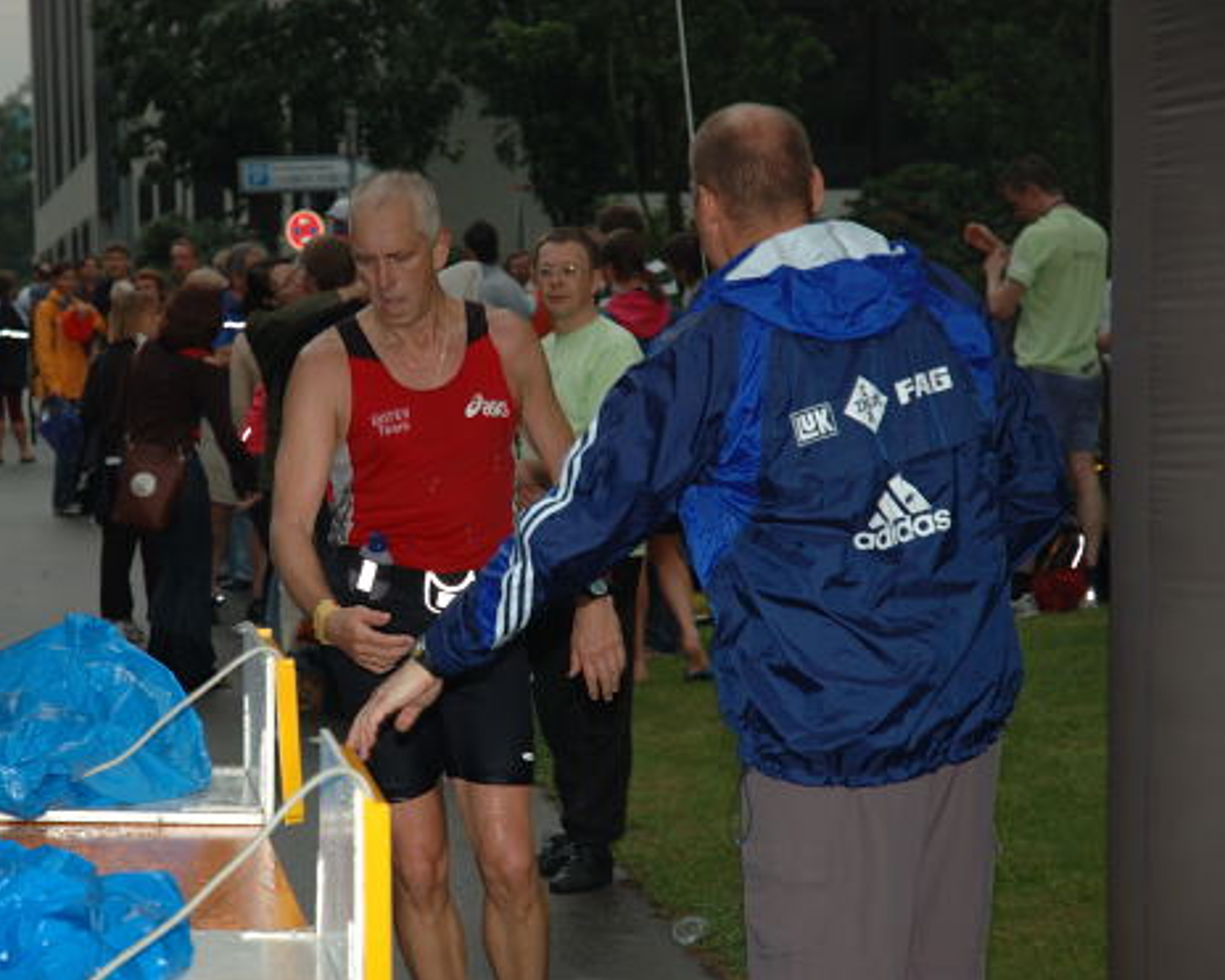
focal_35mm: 106
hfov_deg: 18.1
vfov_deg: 14.5
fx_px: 3842
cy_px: 490
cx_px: 491
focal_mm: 62
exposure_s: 1/60
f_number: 4.5
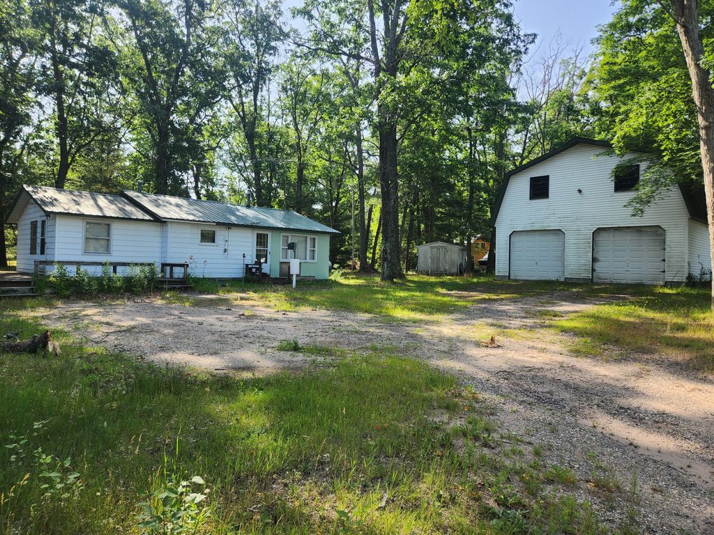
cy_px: 268
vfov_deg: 58.9
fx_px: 474
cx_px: 357
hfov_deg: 73.9
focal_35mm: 23
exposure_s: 1/321
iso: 20
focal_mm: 5.4
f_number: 1.8
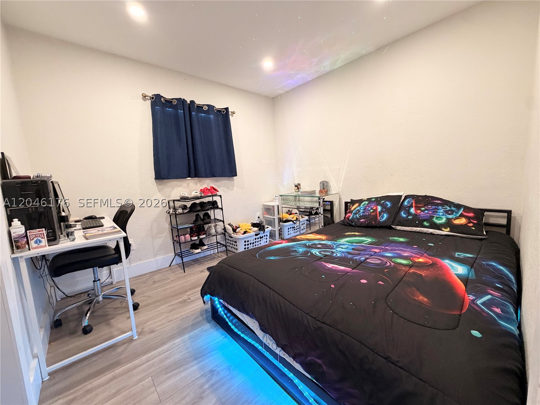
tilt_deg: -7.0
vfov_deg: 85.7
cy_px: 202
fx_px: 218
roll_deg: +2.7
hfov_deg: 102.1
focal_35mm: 14
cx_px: 270
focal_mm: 2.22
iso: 320
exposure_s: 1/60
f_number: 2.2
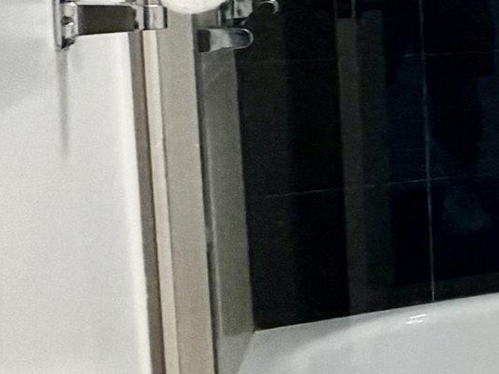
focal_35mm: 80
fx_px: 1153
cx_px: 1375
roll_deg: -1.9
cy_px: -8
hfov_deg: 12.8
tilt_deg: -5.3
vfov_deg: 17.9
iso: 160
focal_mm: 2.22
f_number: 2.2
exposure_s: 1/120
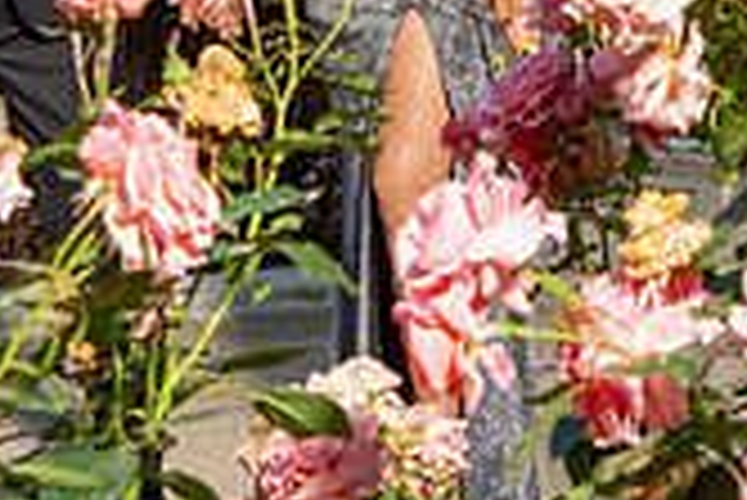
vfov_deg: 12.6
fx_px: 2139
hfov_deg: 19.7
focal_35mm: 103
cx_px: 233
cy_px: -281
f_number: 4
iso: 400
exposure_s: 1/200
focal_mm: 24
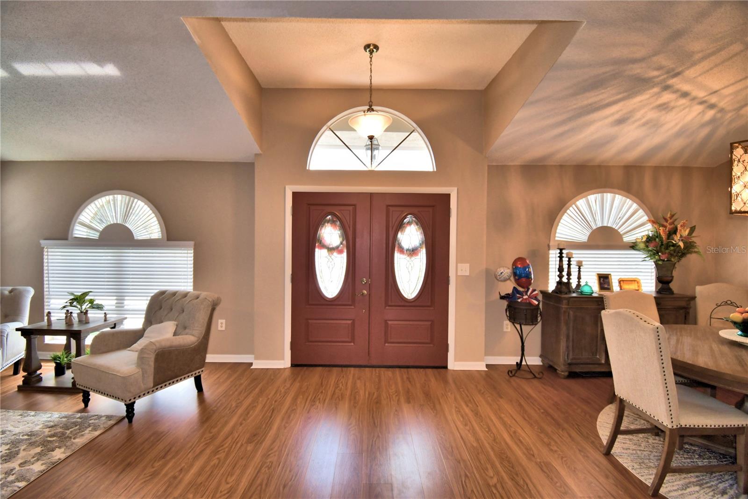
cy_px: 250
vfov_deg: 77.3
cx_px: 374
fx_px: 312
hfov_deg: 100.4
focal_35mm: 15
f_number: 4.5
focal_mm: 10
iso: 250
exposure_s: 1/30
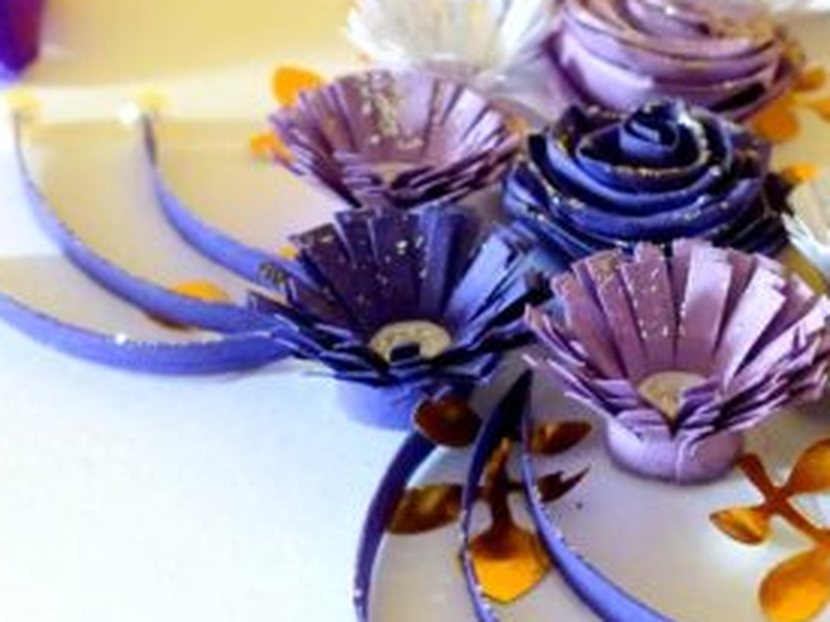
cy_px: 199
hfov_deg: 26.3
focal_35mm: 72
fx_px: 1726
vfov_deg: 20.3
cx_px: 721
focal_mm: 5.9
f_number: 2.8
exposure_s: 1/30
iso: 400
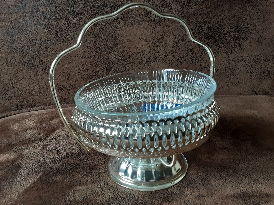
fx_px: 222
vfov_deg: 49.7
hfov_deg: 63.4
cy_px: 102
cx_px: 137
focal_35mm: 28
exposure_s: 1/50
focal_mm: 2.9
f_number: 1.9
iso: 80
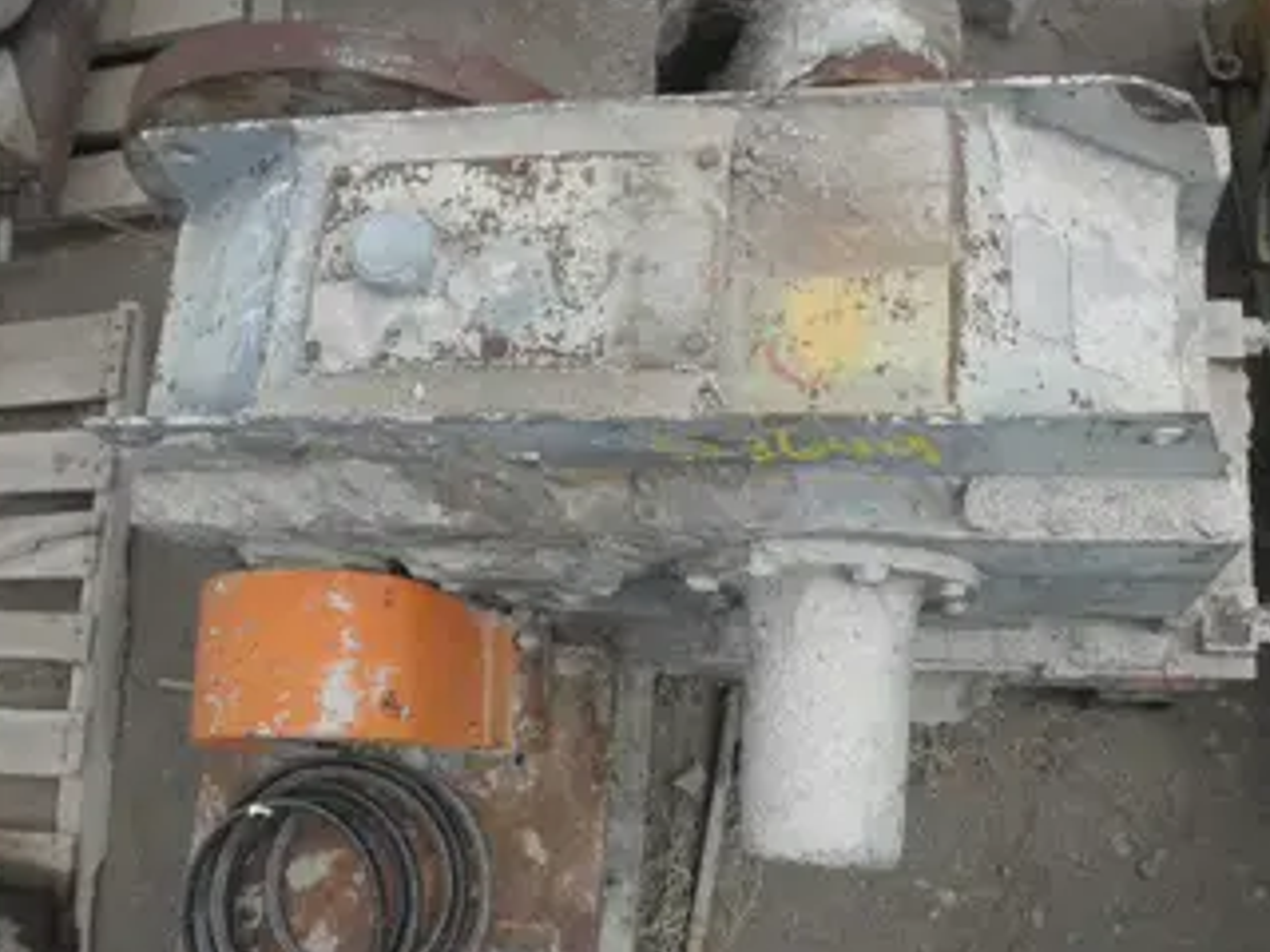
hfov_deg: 52.6
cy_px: 476
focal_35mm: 35
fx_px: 1284
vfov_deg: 40.7
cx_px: 687
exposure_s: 1/640
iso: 64
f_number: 3
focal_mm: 5
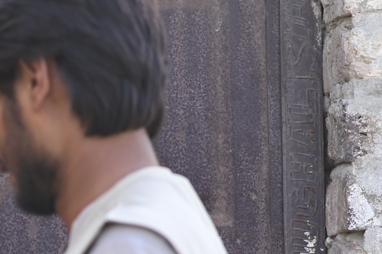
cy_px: 419
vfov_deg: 4.4
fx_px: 3255
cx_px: -164
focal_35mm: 307
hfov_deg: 6.6
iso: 125
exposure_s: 1/500
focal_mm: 85
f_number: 2.2
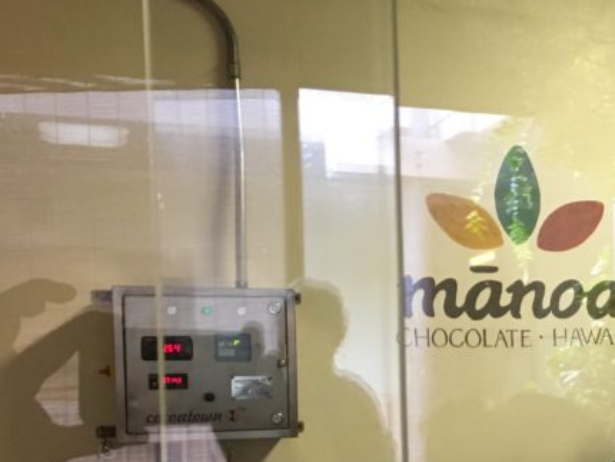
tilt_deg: -3.0
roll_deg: +0.8
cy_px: 413
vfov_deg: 20.9
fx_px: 1227
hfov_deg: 25.4
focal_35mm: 69
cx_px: 728
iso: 125
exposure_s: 1/30
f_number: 2.2
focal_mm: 4.15
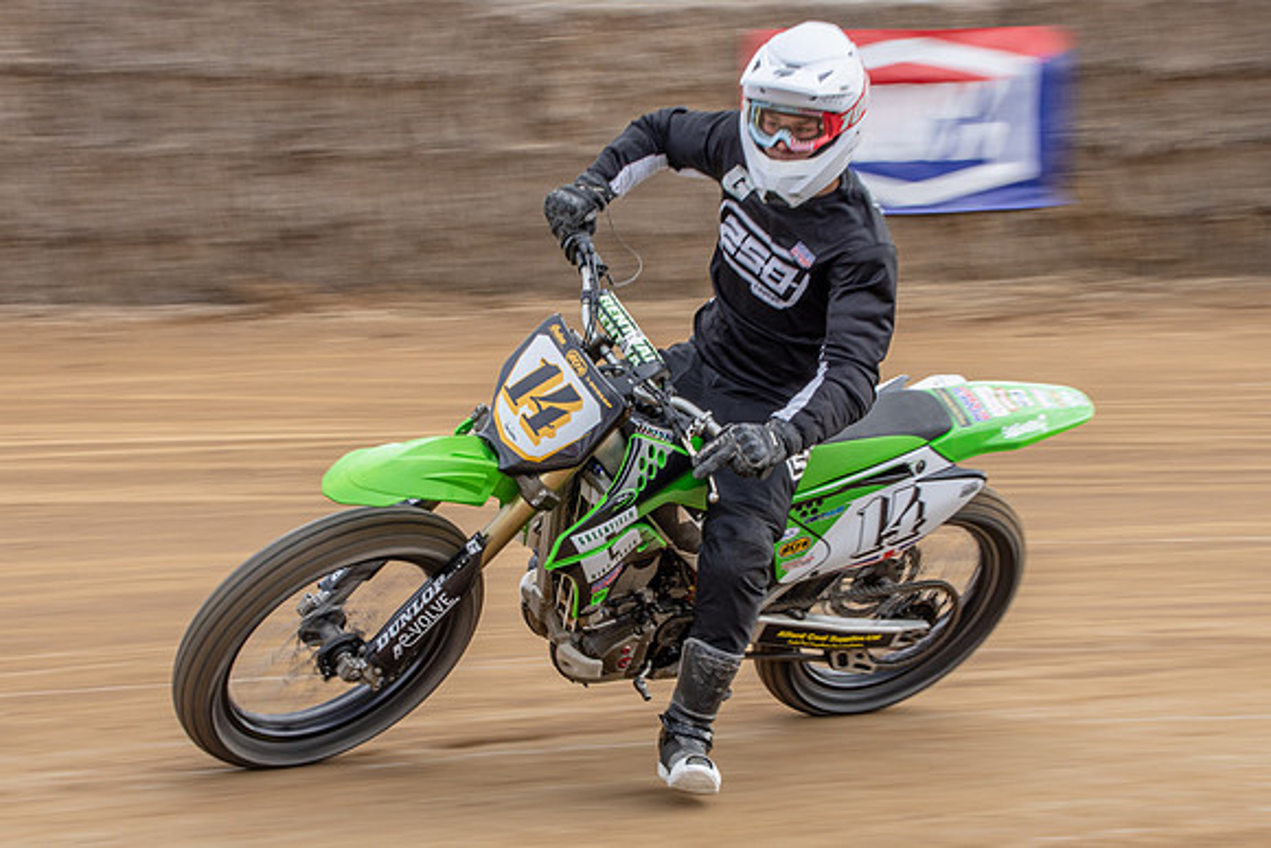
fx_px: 4179
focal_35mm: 118
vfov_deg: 11.6
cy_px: 394
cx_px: 611
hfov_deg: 17.3
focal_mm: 66
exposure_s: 1/100
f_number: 13
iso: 200
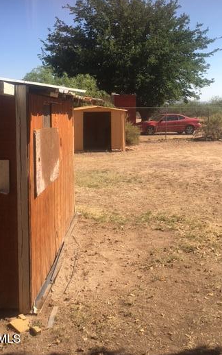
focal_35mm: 38
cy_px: 138
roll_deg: +2.3
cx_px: 114
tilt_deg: -2.7
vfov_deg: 51.1
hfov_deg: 33.6
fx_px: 368
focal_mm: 4.15
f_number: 2.2
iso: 25
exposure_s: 1/1282
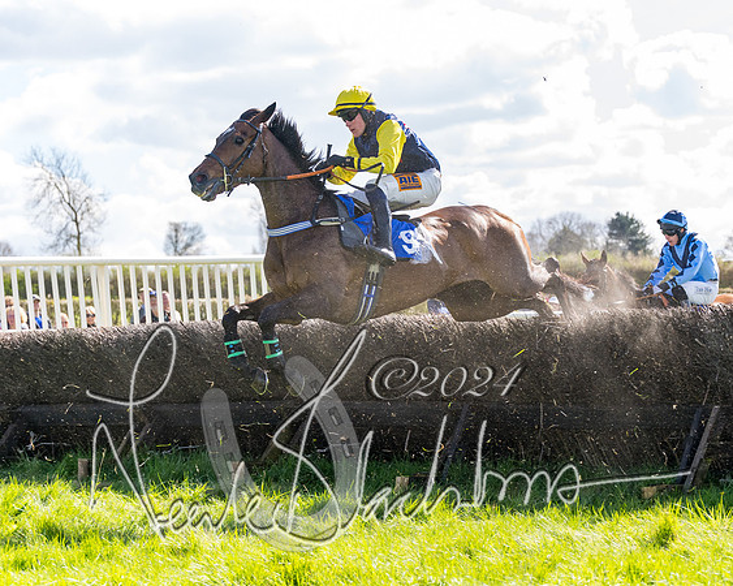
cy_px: 356
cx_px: 493
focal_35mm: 120
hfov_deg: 16.1
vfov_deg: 12.9
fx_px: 2593
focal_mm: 70
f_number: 4
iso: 400
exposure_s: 1/1600
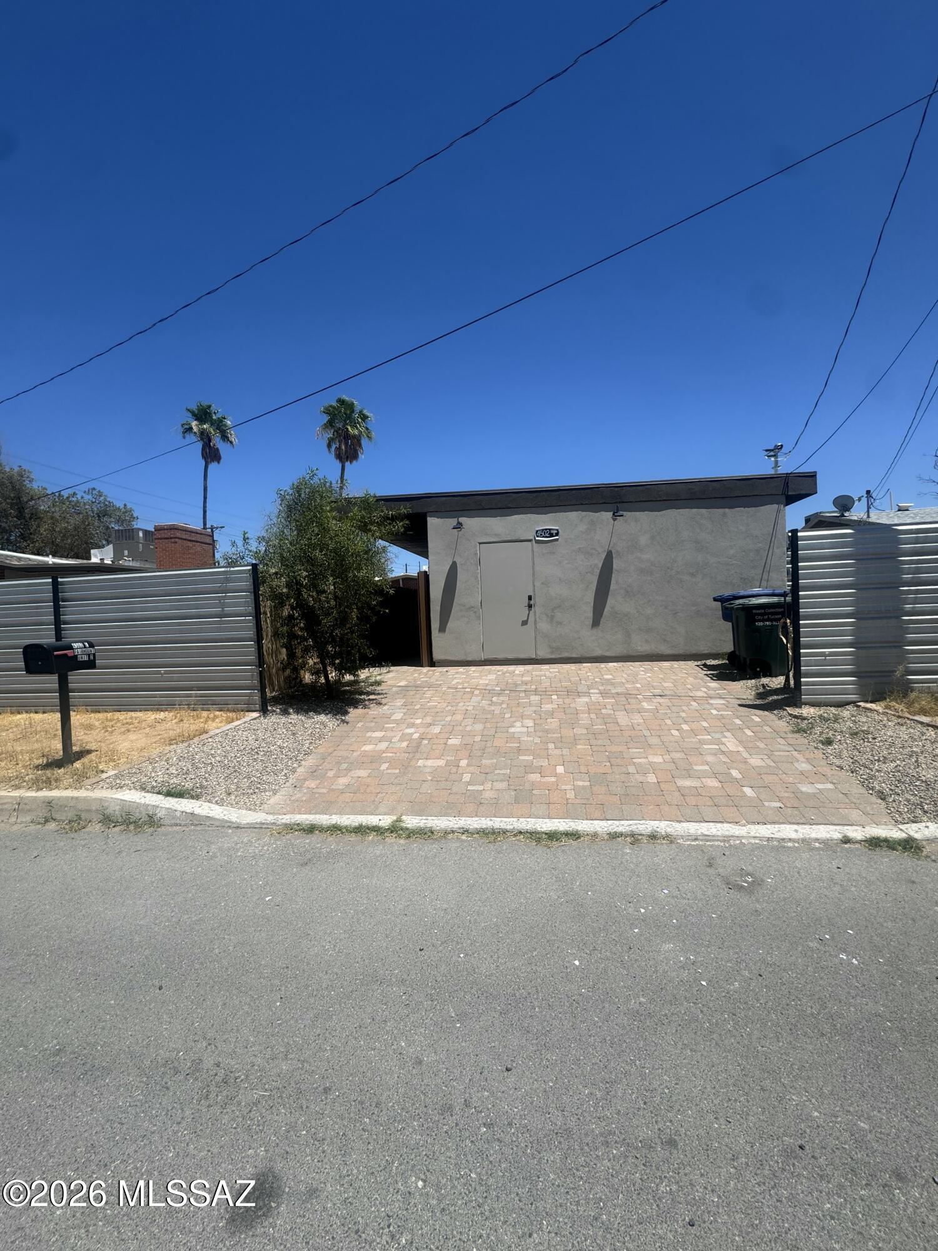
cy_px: 626
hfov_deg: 85.7
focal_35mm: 14
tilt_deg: -1.9
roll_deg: +1.6
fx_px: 506
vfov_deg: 102.1
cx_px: 469
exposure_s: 1/2584
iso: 50
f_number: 2.2
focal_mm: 2.22
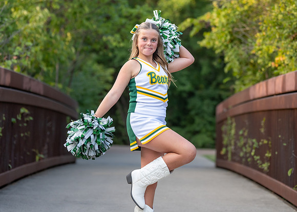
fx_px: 1018
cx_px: 147
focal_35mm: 121
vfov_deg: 11.9
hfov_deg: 16.6
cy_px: 87
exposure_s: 1/1000
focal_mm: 94
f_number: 2.8
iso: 800
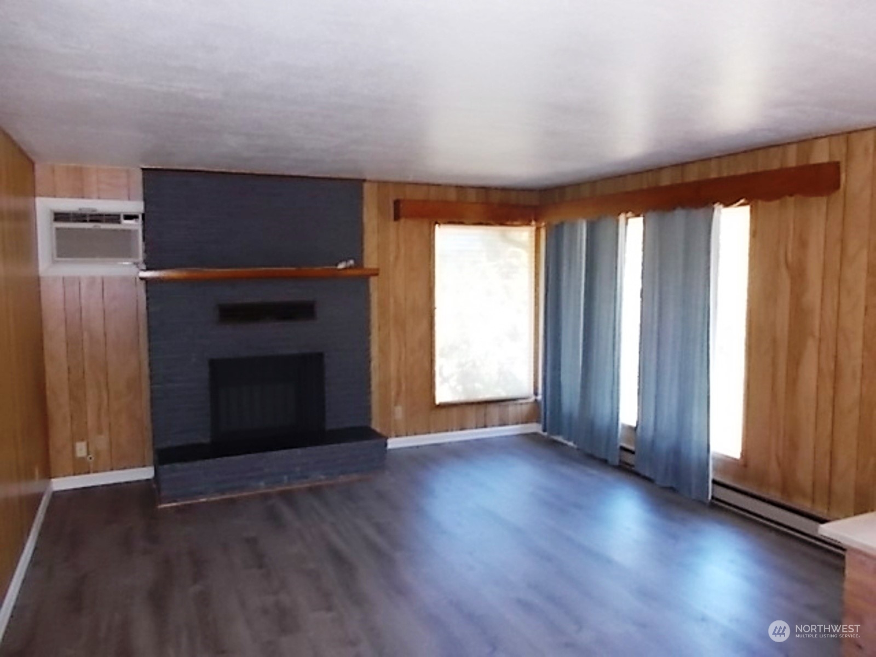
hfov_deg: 67.3
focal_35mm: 26
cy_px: 328
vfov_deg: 53.1
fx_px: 658
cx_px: 438
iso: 250
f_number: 3.2
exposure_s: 1/30
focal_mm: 4.6
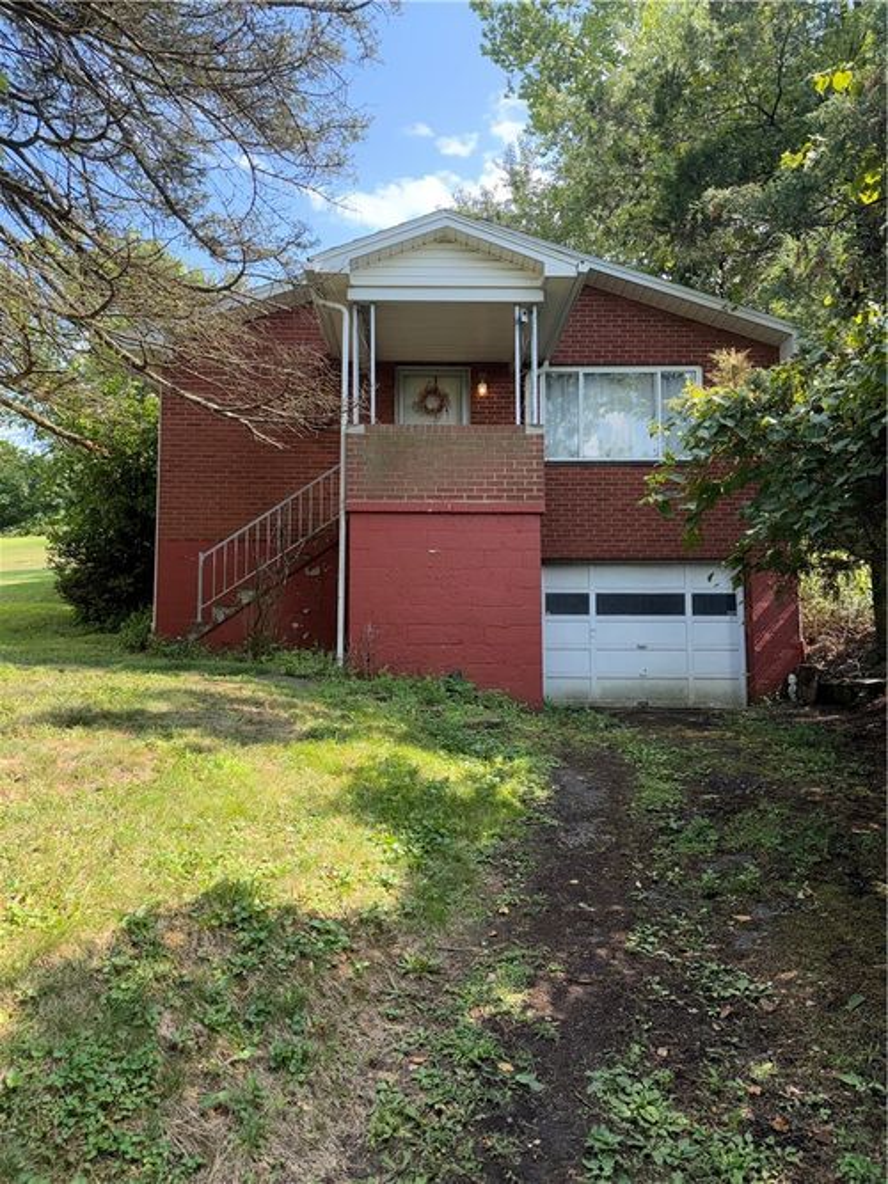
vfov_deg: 71.6
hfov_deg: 56.8
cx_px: 444
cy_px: 592
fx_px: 821
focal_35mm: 24
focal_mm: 6.76
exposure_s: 1/1091
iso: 125
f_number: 1.78
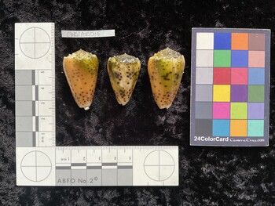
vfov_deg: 48.3
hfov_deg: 61.6
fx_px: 231
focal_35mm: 29
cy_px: 103
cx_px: 138
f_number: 1.8
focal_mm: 3
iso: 125
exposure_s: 1/60
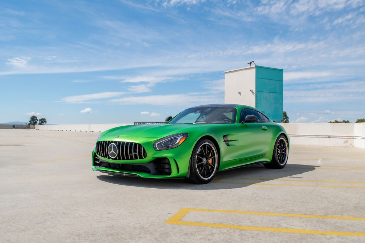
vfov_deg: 36.9
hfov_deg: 53.1
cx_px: 183
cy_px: 121
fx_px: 365
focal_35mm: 36
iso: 400
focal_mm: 23
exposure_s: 1/2000
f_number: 8
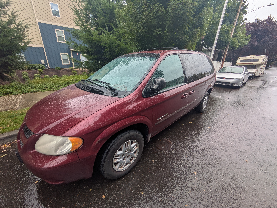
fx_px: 112
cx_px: 138
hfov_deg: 102.0
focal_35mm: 14
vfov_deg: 85.7
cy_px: 104
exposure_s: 1/617
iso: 43
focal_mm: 1.83
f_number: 2.2
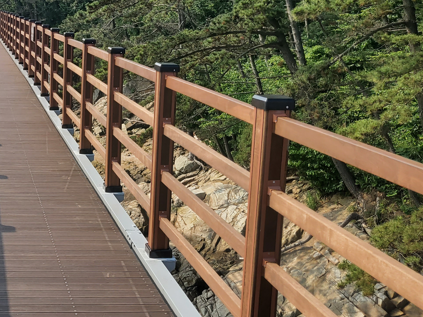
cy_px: 98
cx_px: 11
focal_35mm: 54
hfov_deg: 32.9
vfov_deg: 26.8
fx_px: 660
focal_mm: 4.25
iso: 50
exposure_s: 1/2905
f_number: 1.8
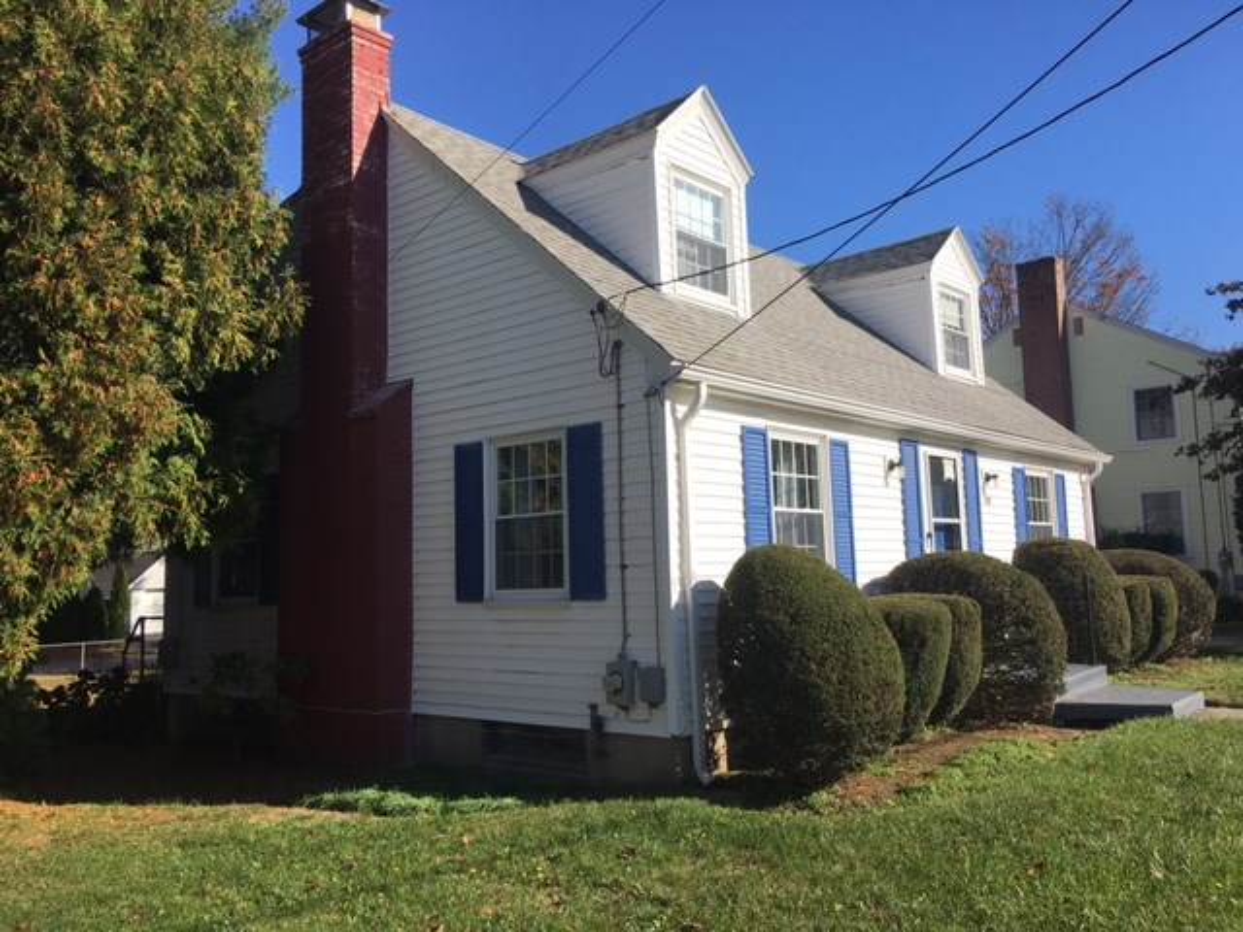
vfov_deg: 48.2
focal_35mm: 29
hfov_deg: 61.7
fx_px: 1041
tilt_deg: +7.9
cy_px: 466
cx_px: 622
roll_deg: +1.6
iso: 25
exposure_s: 1/1479
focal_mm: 4.15
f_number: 2.2
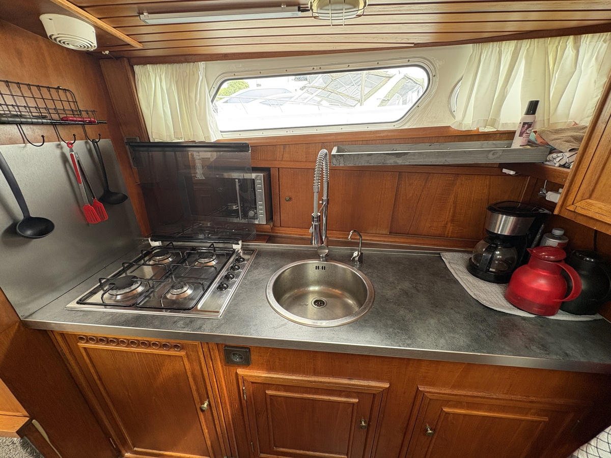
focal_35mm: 14
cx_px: 306
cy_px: 229
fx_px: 247
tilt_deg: -22.5
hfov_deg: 102.1
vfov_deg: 85.7
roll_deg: +1.1
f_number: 2.2
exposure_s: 1/60
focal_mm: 2.22
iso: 250
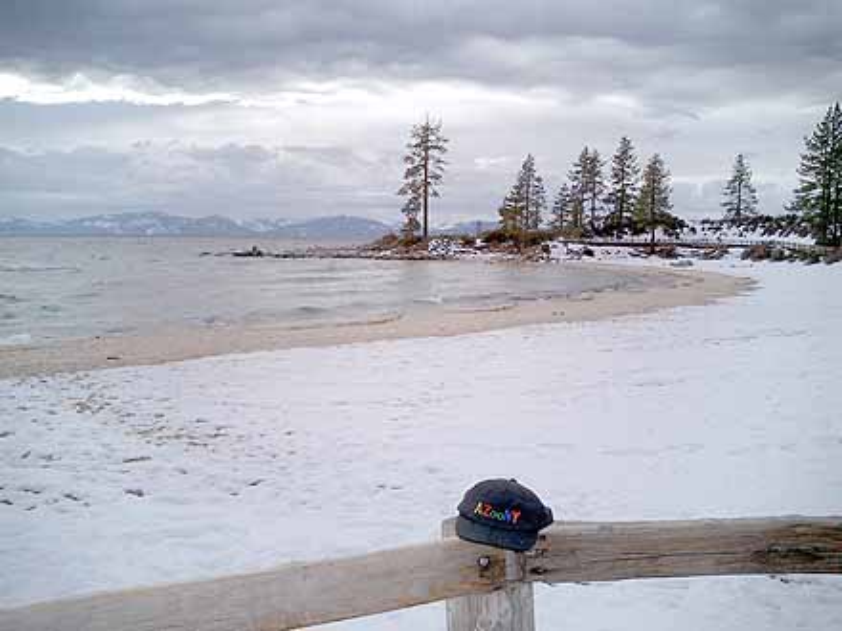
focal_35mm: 35
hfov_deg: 52.6
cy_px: 316
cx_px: 421
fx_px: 851
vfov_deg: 40.7
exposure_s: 1/1000
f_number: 4.2
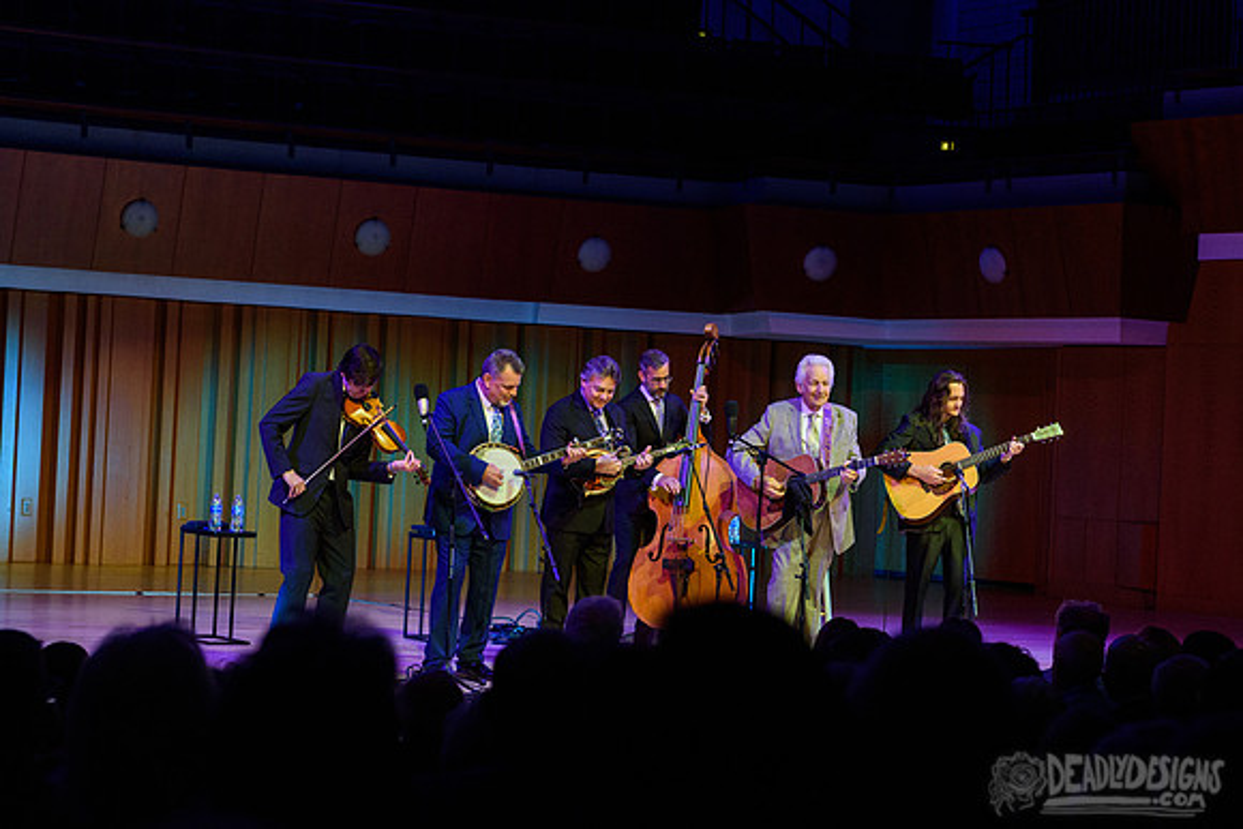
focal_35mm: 82
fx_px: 2829
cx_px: 718
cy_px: 406
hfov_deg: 24.8
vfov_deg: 16.7
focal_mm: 70
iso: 2500
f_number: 5
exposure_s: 1/250
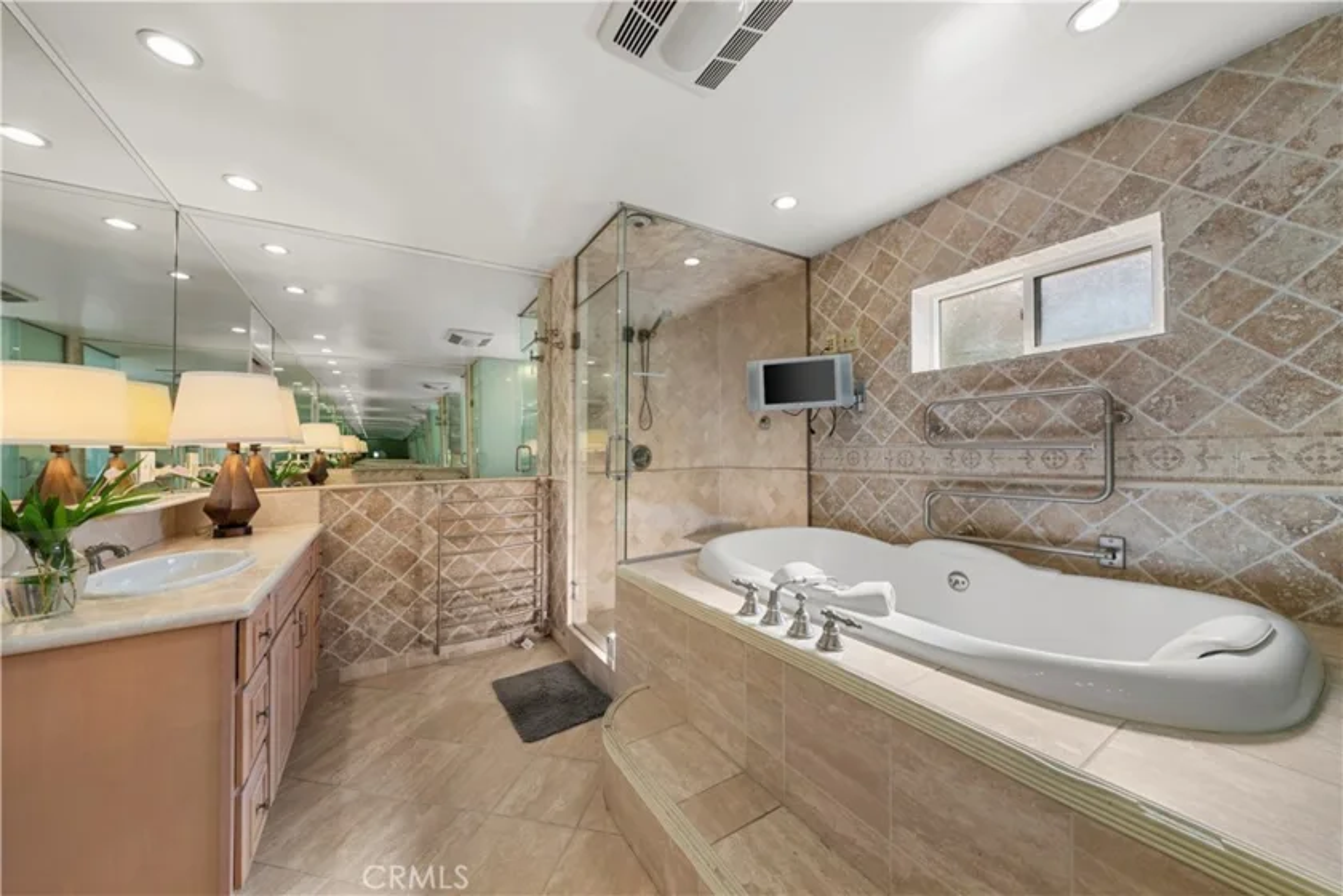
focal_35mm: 12
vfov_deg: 90.0
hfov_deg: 112.6
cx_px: 672
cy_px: 448
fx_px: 448
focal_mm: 12
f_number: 8
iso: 800
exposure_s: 1/15
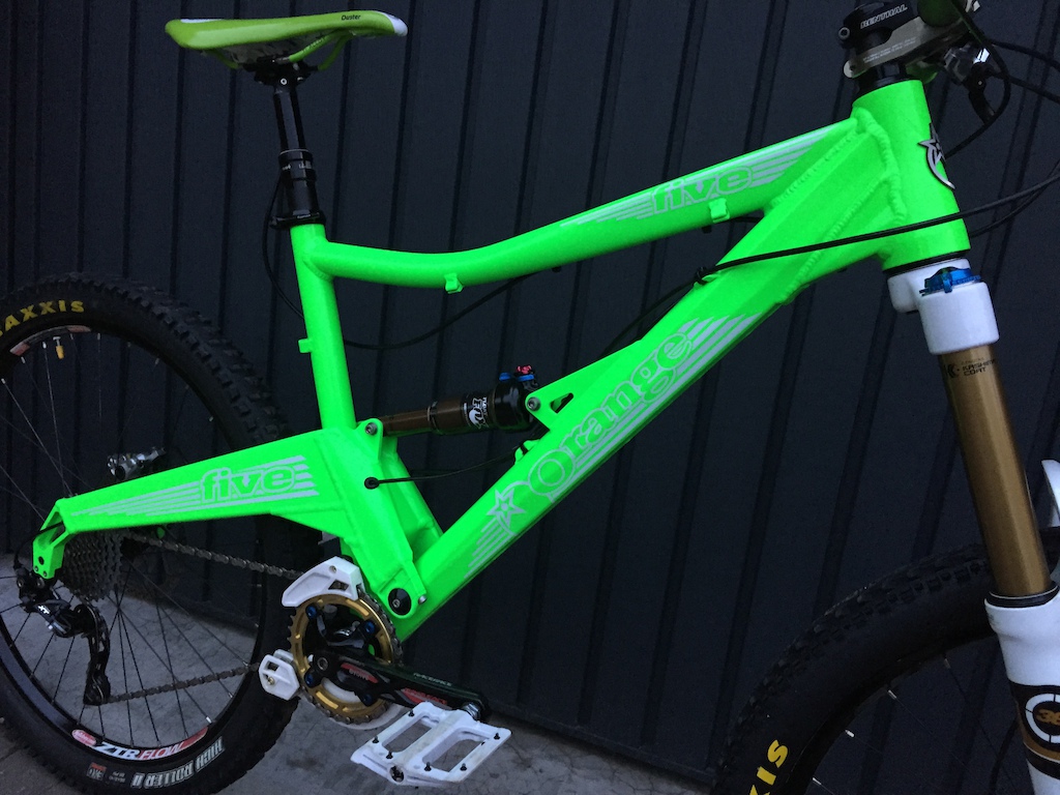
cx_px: 530
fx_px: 888
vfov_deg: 48.2
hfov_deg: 61.7
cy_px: 398
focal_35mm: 29
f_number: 2.2
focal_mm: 4.15
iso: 250
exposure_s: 1/24
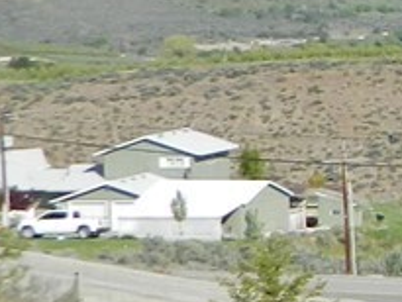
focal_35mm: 242
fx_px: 2812
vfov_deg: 6.1
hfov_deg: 7.2
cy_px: 135
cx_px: 1263
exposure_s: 1/125
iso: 80
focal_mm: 5.6
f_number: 9.1
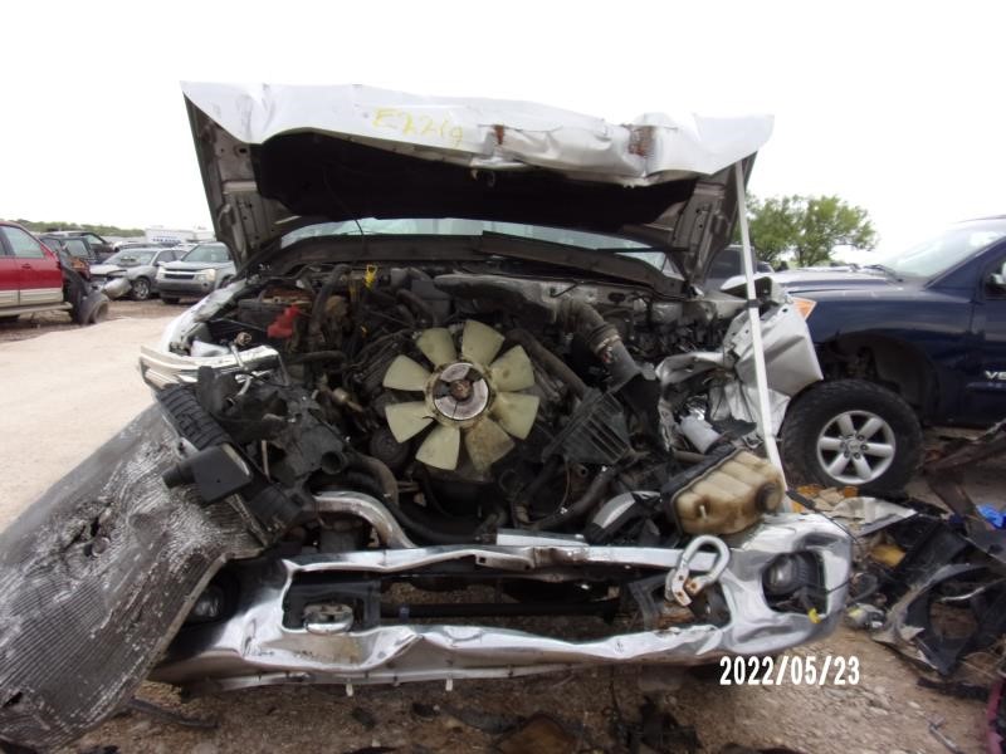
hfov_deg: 71.6
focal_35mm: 24
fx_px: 697
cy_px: 377
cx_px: 503
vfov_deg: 56.8
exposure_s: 1/70
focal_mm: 4.3
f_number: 3.3
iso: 80
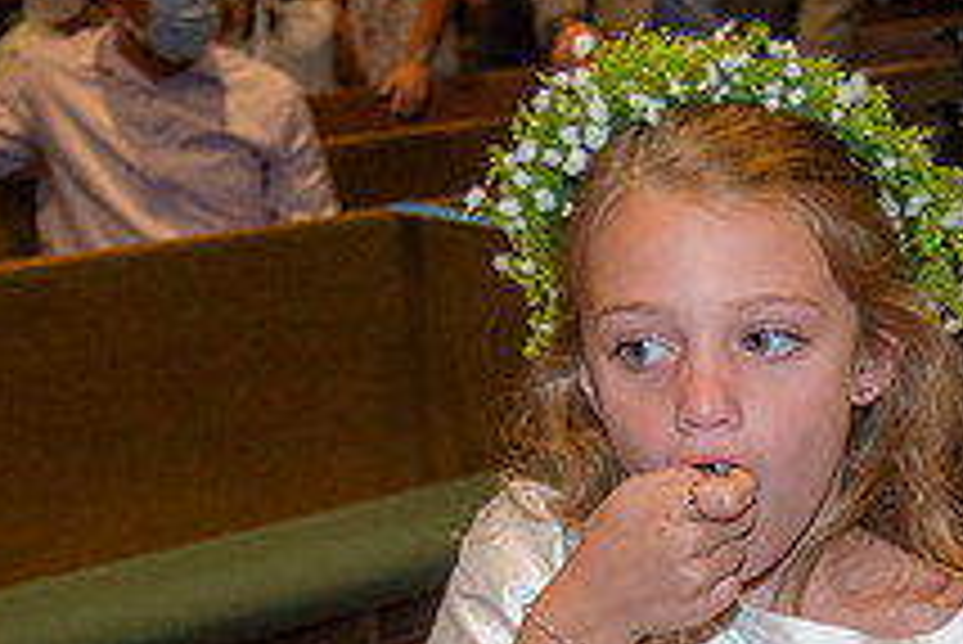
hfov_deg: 15.7
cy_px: 806
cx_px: 706
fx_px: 3480
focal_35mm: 130
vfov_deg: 10.4
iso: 1600
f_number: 5.6
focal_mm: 48
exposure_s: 1/200
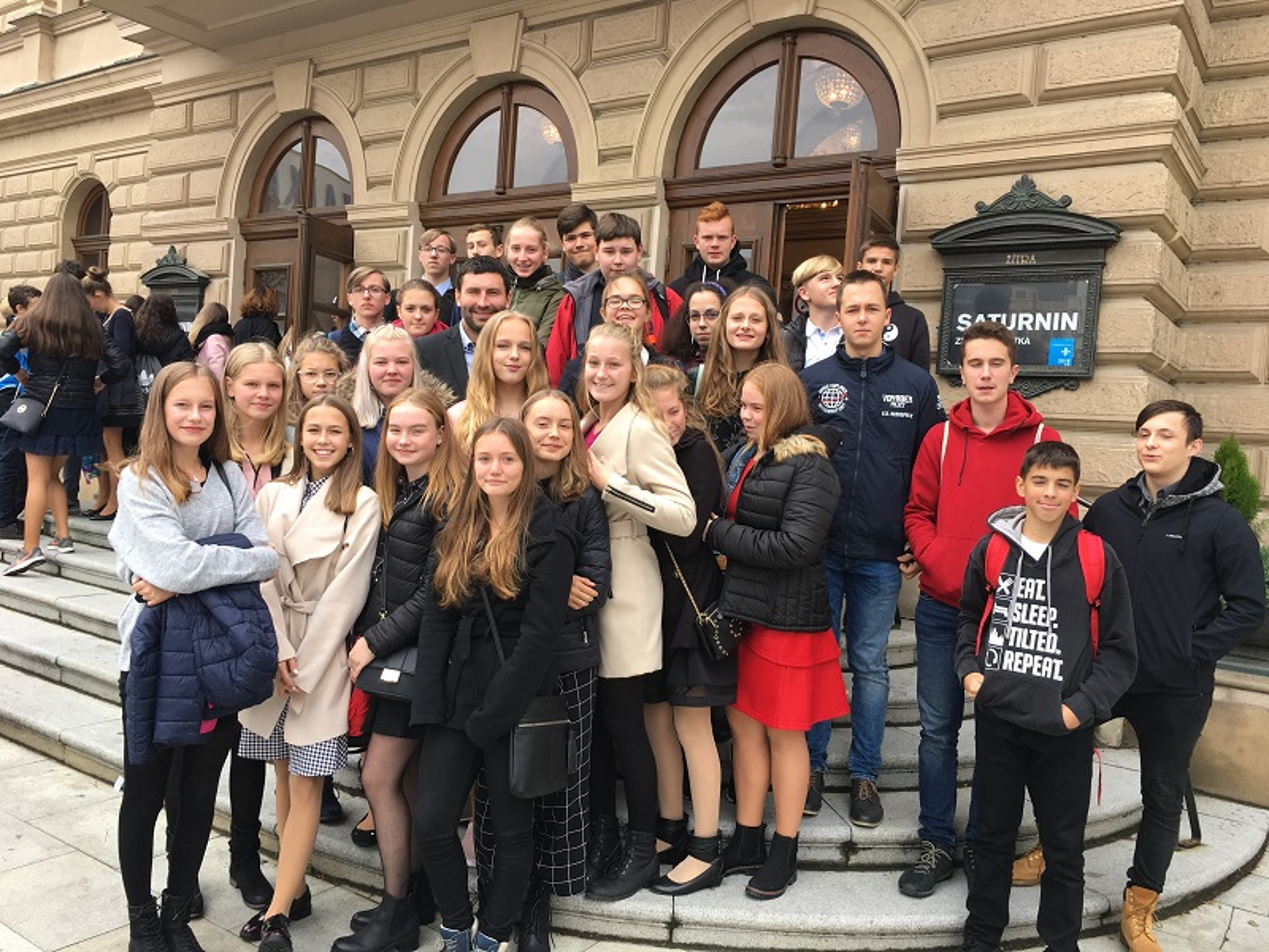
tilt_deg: -2.9
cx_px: 634
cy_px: 476
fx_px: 1063
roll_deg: -5.0
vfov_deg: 48.2
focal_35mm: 29
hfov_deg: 61.7
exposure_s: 1/178
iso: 25
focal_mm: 4.15
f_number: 2.2
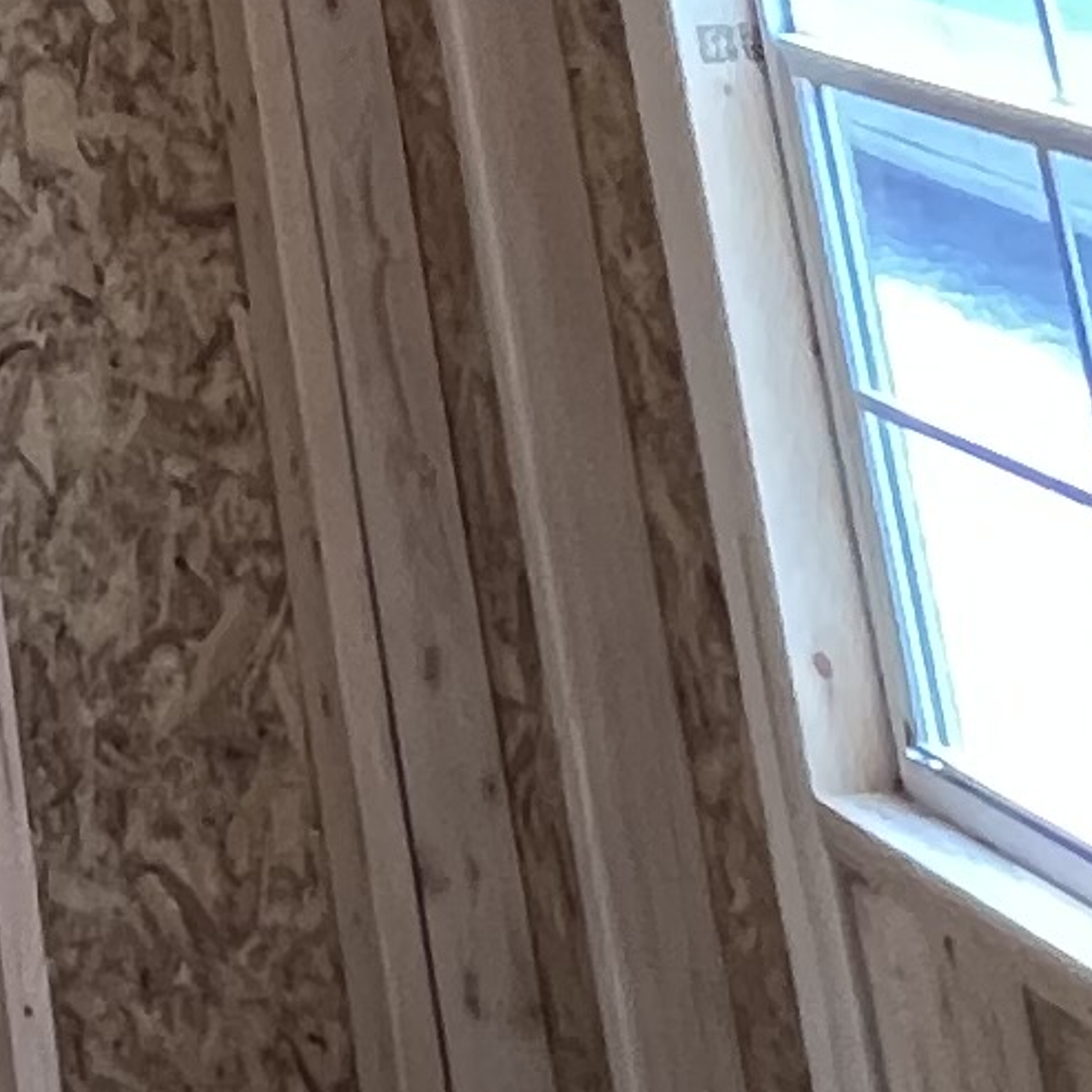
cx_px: -1362
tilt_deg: +20.3
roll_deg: +0.4
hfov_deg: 14.1
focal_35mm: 94
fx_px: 3355
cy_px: -1887
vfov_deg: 12.2
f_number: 1.8
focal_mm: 1.57
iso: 250
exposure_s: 1/95
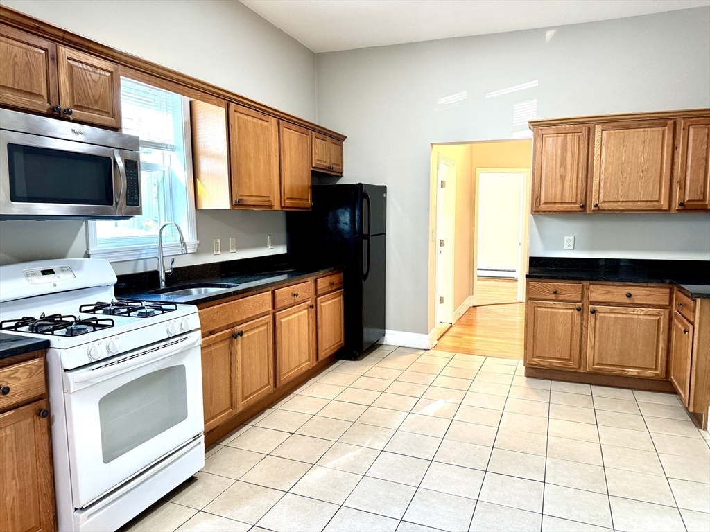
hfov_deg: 71.6
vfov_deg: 56.8
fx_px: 492
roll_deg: +0.3
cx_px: 355
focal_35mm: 24
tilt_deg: -5.8
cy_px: 266
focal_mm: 6.76
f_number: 1.78
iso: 250
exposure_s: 1/60
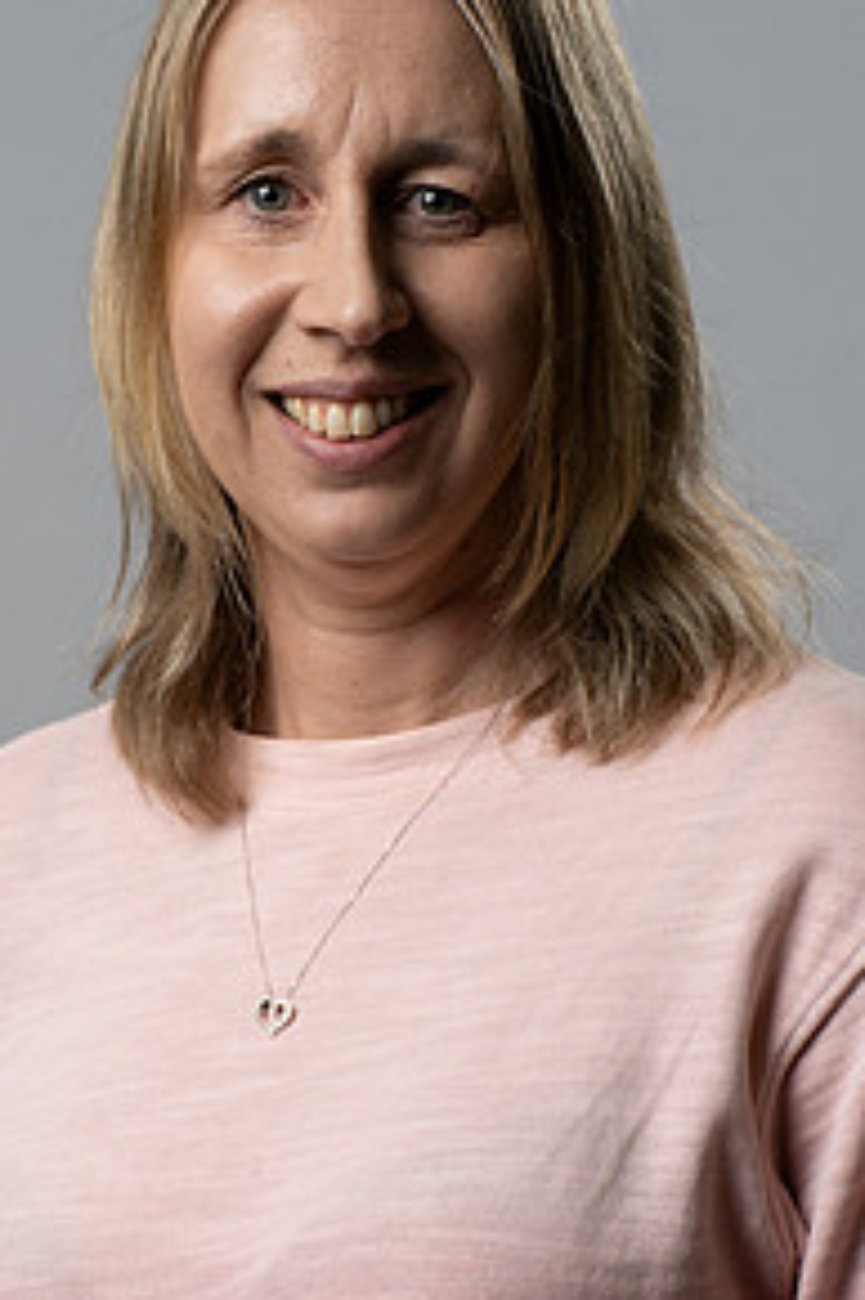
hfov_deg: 5.6
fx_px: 8912
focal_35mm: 247
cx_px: 260
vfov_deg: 8.3
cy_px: 758
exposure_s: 1/160
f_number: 7.1
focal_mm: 159
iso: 160
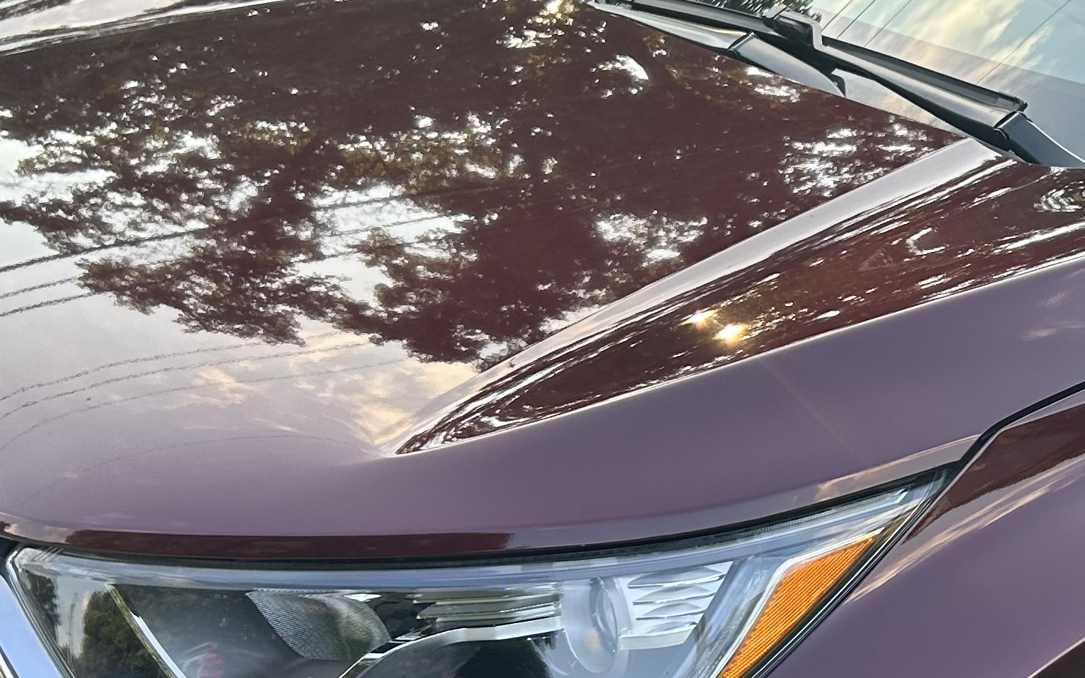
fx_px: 2218
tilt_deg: -18.5
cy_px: 425
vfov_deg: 17.4
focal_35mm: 75
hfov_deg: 26.0
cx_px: 1095
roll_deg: -1.3
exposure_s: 1/359
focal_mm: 5.7
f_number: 1.5
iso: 50
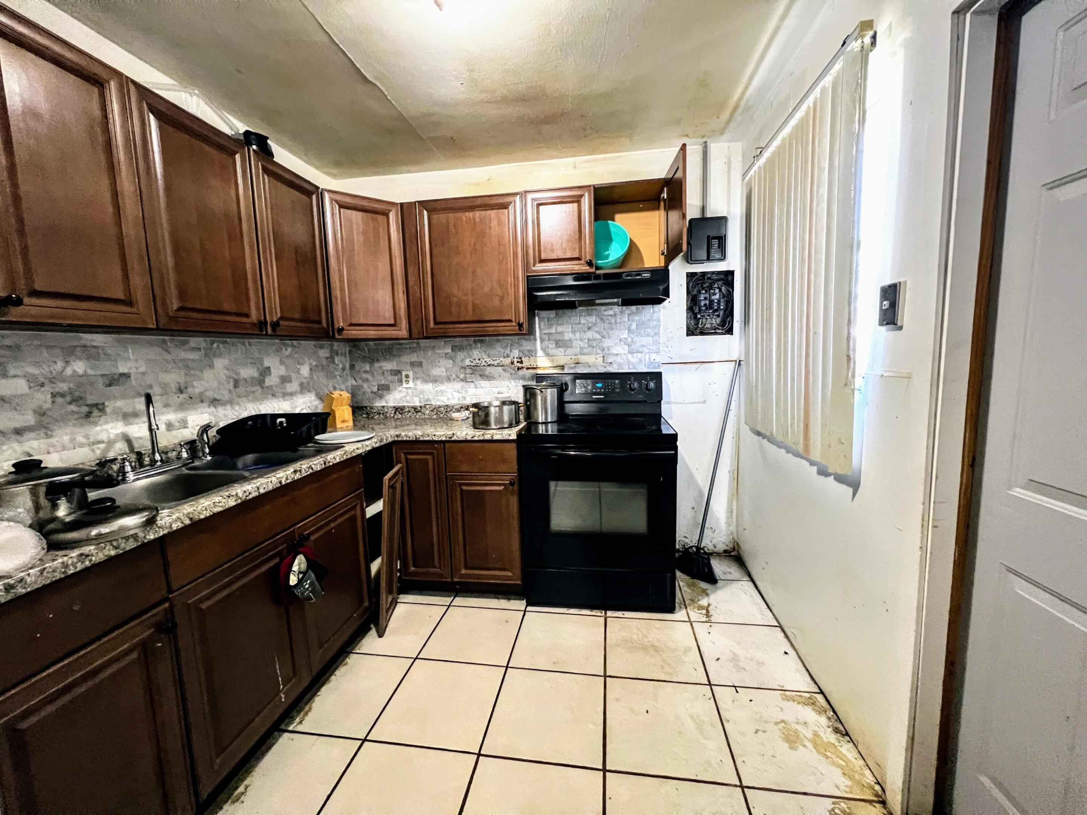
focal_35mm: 13
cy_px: 408
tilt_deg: -7.7
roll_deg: +2.2
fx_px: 408
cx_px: 544
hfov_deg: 106.2
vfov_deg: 89.9
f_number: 1.8
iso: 640
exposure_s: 1/60
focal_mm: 1.57
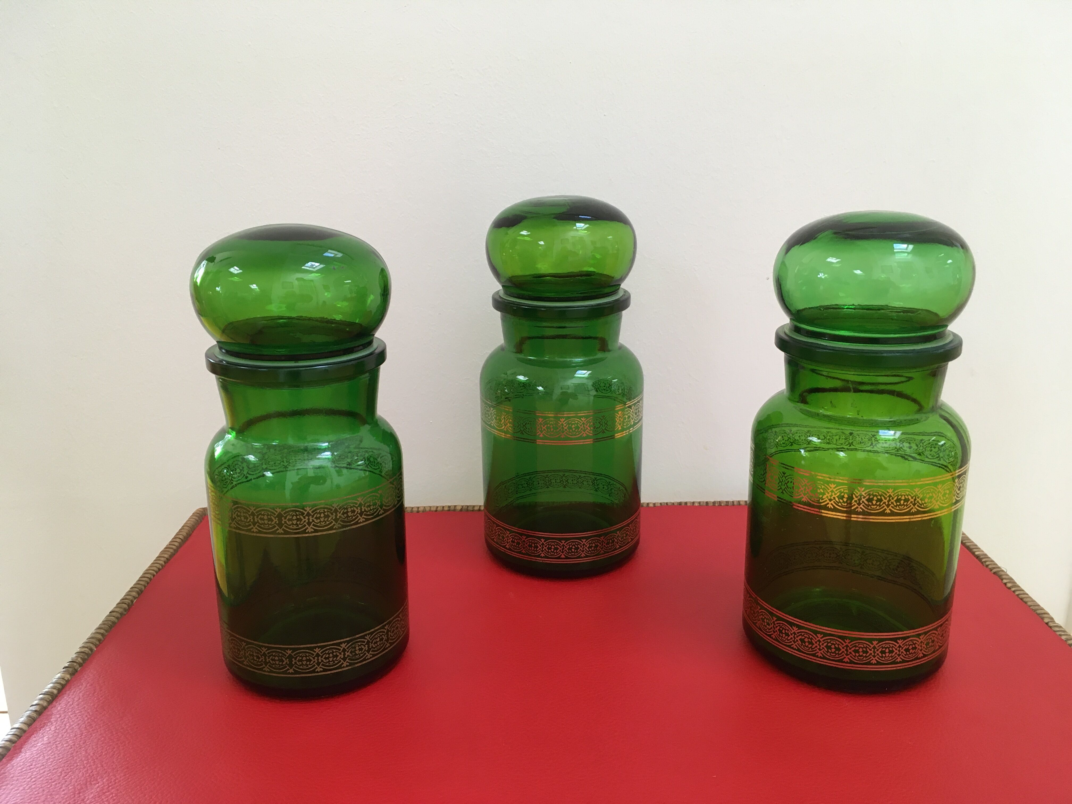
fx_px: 898
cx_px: 536
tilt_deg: -17.1
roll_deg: +0.6
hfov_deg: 61.7
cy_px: 402
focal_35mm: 29
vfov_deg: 48.2
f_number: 2.2
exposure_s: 1/33
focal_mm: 4.15
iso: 50
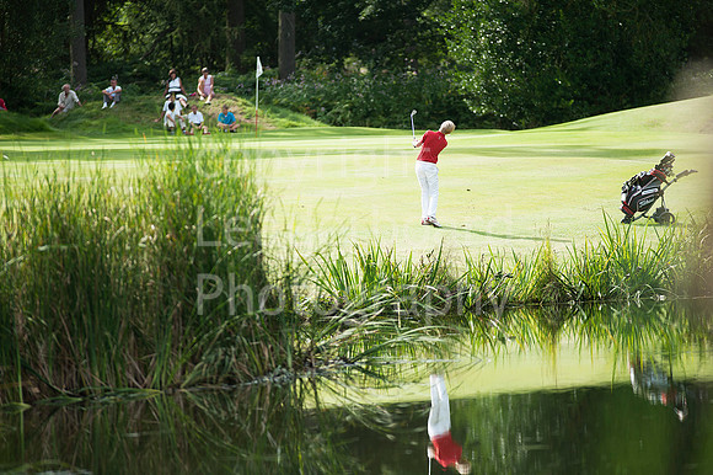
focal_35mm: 300
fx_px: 5938
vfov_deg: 4.6
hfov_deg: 6.9
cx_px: 356
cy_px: 238
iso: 400
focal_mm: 300
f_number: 4
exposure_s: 1/3200
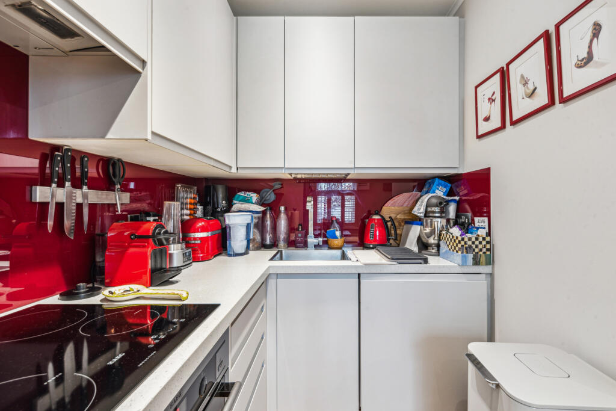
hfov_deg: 96.7
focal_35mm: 16
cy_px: 206
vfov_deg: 73.8
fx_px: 274
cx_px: 308
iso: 400
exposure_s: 1/2
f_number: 11
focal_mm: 16
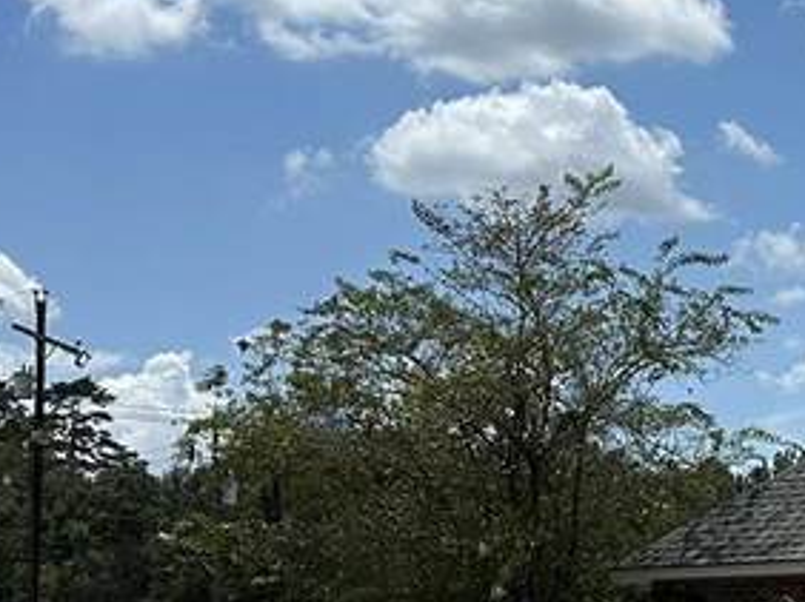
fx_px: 2533
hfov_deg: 17.1
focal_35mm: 109
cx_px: 1005
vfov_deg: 13.3
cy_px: 656
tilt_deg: +1.2
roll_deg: -0.4
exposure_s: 1/8197
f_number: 1.78
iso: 80
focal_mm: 6.86
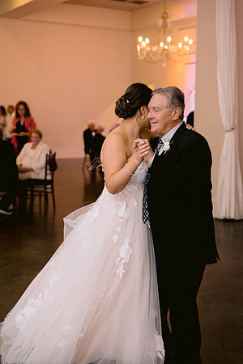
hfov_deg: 27.0
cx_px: 122
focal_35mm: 50
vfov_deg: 39.6
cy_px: 182
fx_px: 506
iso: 3200
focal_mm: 50
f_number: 2.5
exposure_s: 1/160
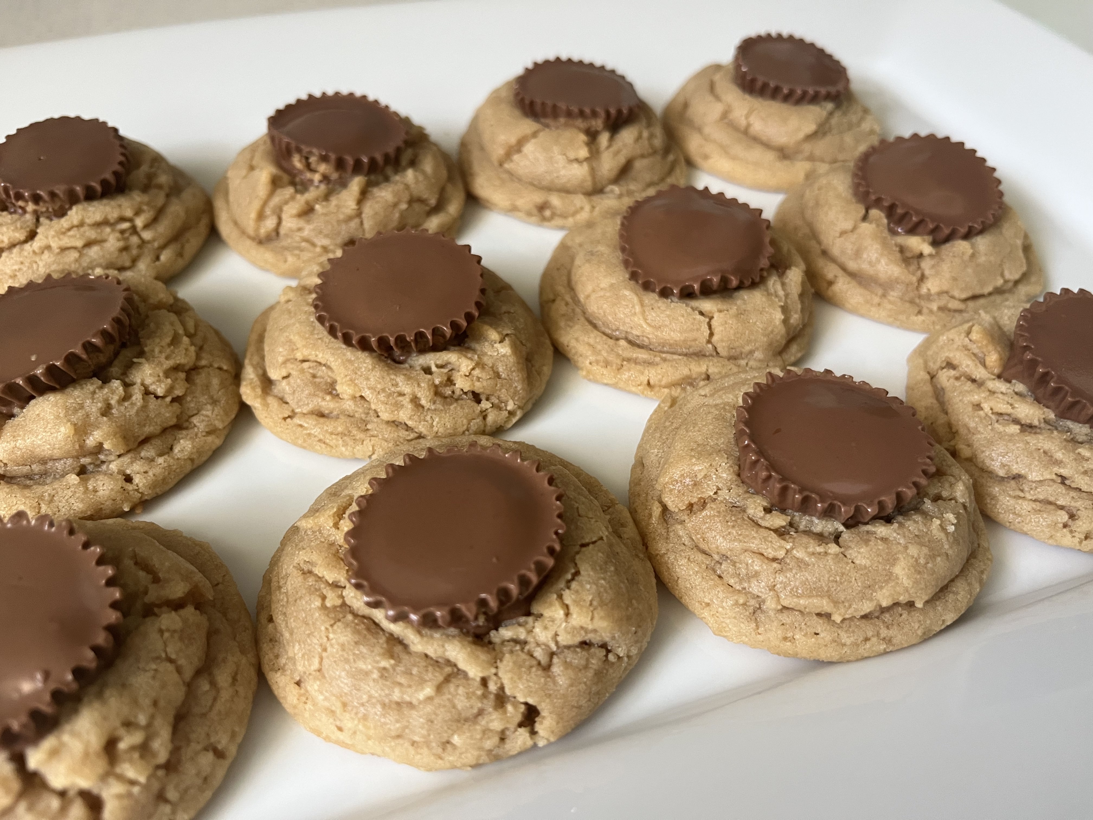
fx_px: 821
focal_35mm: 26
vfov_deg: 53.1
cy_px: 410
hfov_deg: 67.3
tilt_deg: -45.7
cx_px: 546
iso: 250
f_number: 1.6
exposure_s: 1/60
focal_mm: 5.1
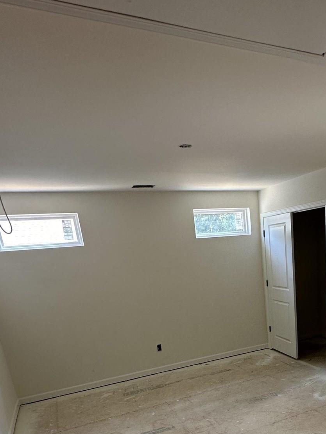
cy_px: 356
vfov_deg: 56.5
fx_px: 364
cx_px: 256
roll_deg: +4.5
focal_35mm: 29
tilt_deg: -16.7
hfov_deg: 46.0
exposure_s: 1/99
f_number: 2.2
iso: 100
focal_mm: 2.22
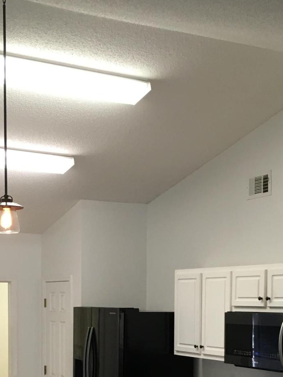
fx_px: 687
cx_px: 91
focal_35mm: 63
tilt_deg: -2.8
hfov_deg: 23.2
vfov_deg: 29.6
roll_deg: -0.3
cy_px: 332
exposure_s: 1/30
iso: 40
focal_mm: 4.15
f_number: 2.2
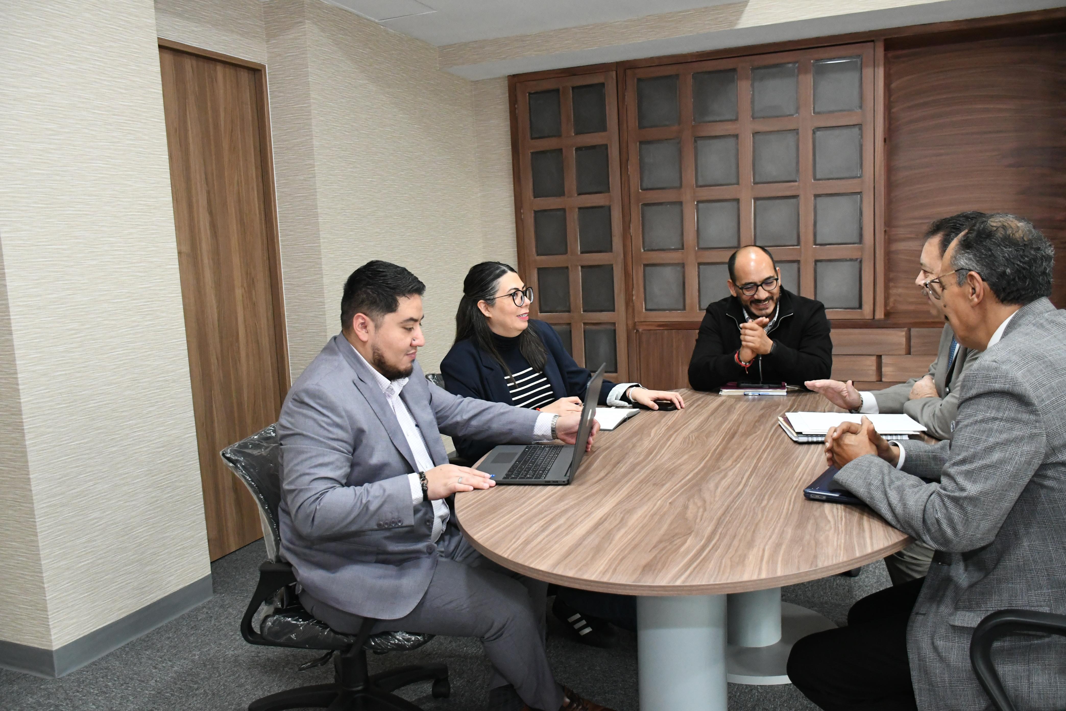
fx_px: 888
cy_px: 356
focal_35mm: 30
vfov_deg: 43.6
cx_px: 533
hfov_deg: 61.9
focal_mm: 20
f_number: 3.5
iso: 4000
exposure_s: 1/100
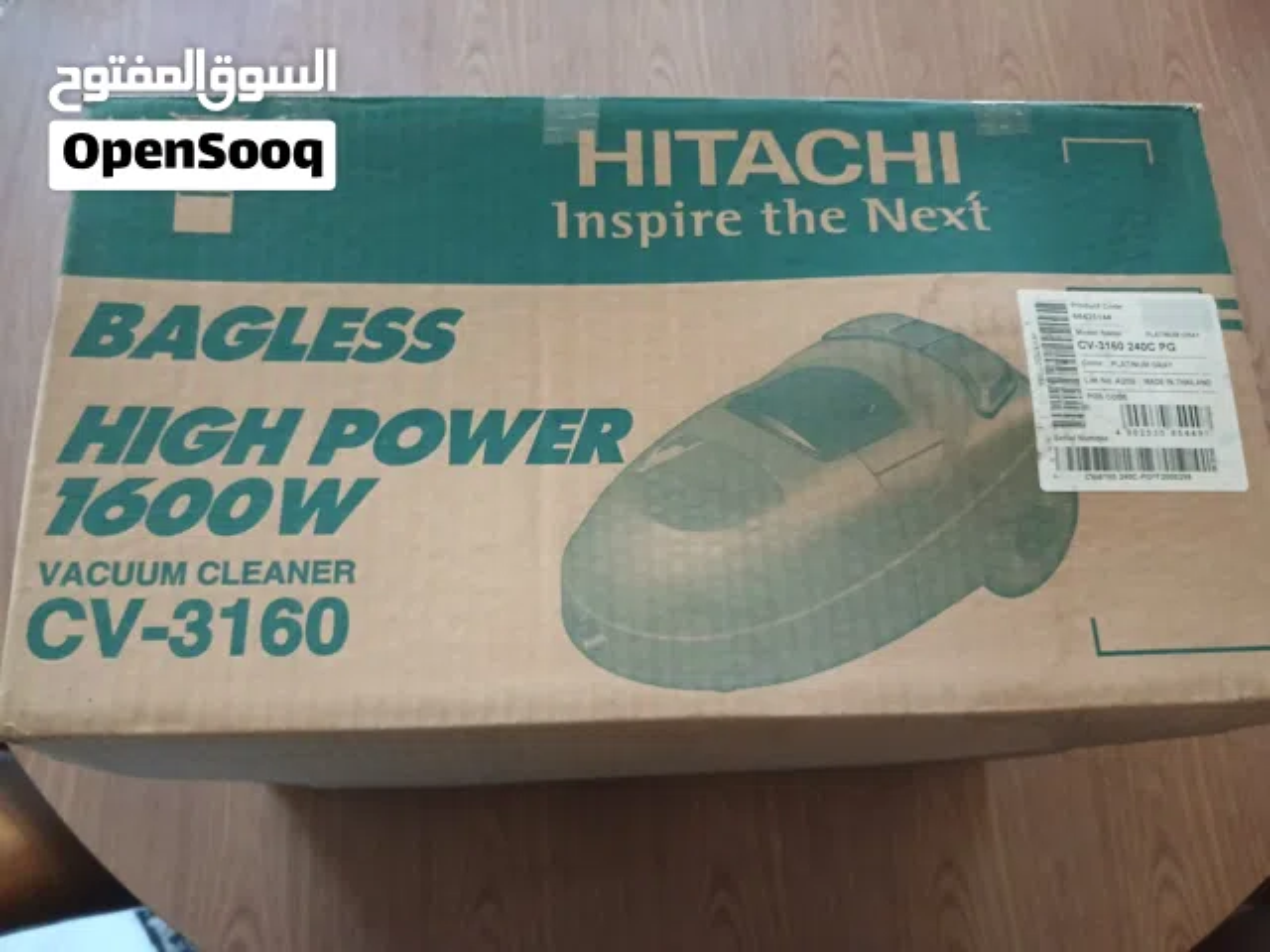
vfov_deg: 51.4
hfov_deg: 65.3
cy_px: 476
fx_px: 991
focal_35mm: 27
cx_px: 635
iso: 500
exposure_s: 1/25
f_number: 1.8
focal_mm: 3.98
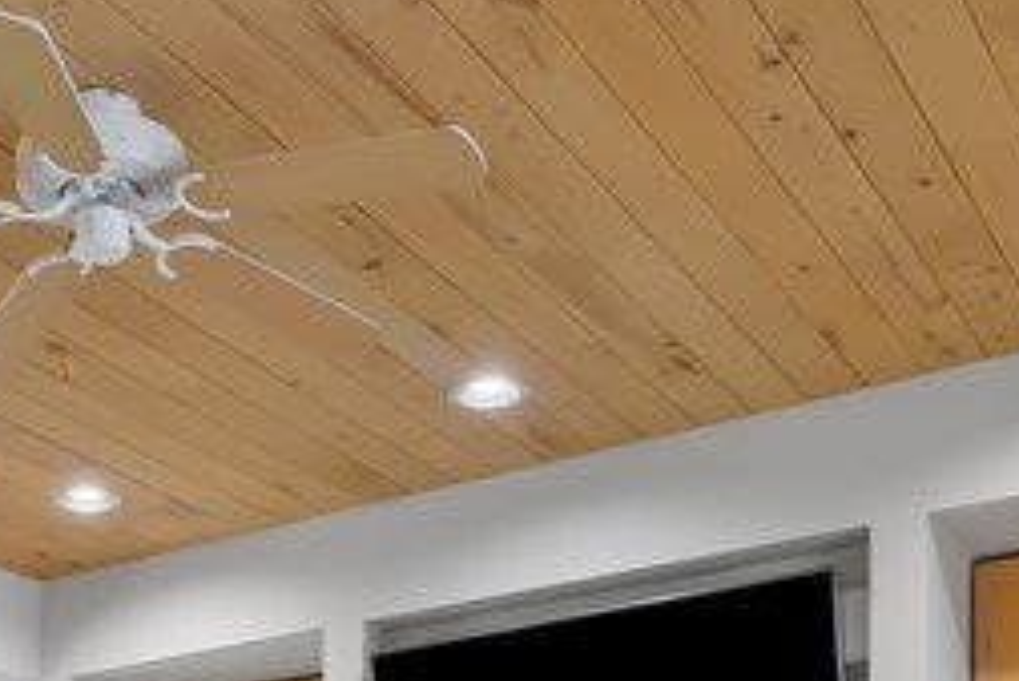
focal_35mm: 60
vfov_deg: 19.0
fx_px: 1699
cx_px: 262
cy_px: 1108
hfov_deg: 32.8
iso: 400
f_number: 8
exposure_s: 1/2
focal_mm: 14
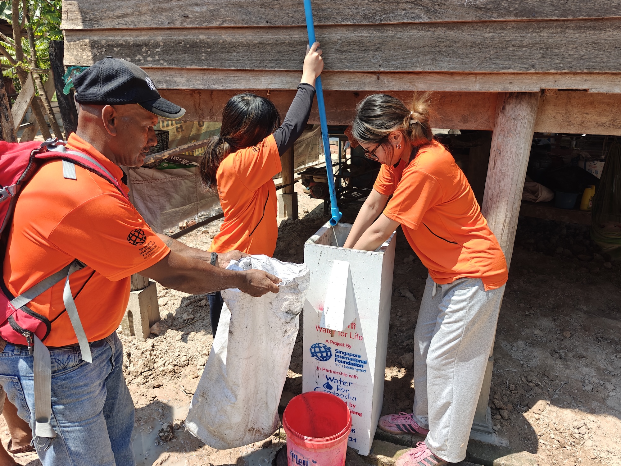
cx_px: 310
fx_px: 413
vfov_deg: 58.9
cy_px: 233
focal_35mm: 23
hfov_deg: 73.9
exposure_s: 1/567
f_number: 1.6
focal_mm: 6.06
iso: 50
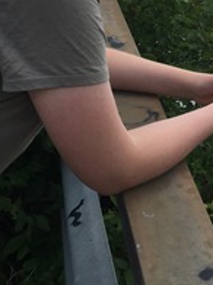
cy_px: 22
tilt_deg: -6.8
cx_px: 186
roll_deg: +1.2
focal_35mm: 90
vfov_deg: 21.3
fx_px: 739
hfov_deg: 16.2
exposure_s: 1/1508
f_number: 2.2
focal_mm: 4.15
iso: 25
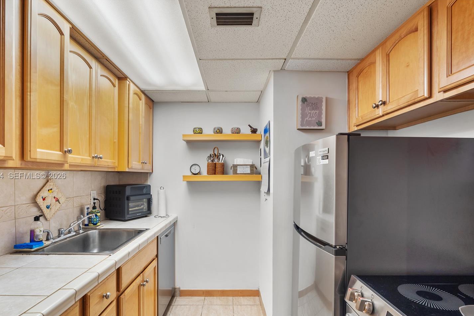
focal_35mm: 18
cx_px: 229
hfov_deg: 90.0
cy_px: 176
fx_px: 237
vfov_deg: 67.2
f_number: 9
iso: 250
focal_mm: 16
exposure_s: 1/2.5
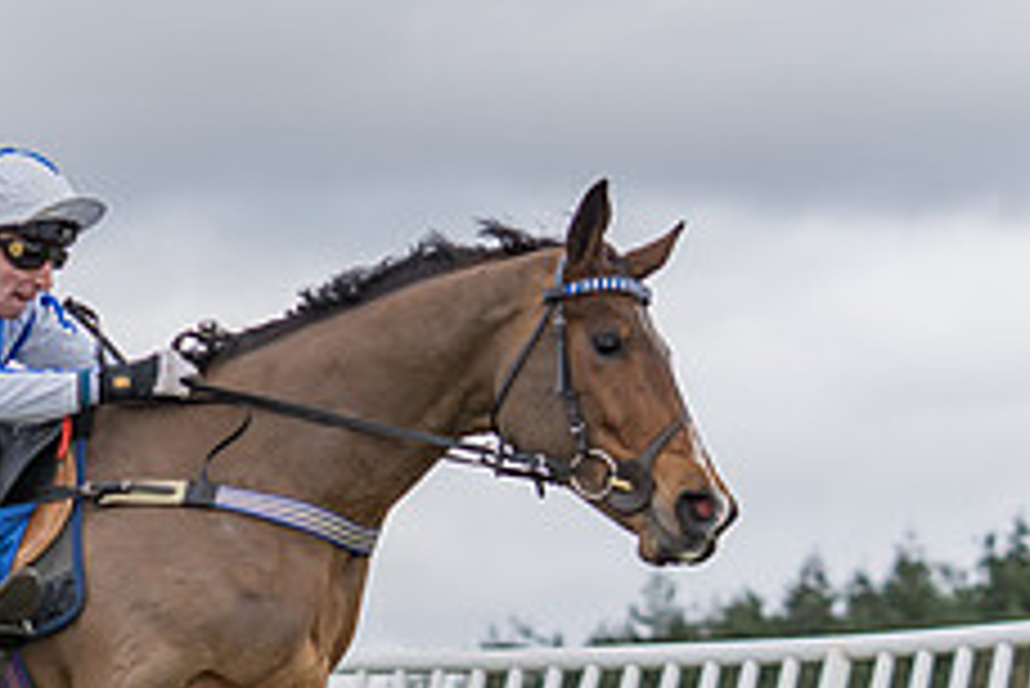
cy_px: 490
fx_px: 6842
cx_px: -242
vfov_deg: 5.8
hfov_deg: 8.5
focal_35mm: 239
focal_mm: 70
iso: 800
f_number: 2.8
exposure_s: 1/1000
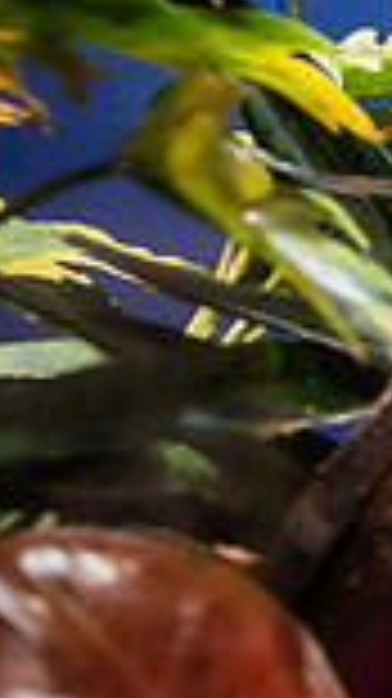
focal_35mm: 94
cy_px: 313
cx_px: 1176
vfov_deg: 22.7
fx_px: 1740
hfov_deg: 9.8
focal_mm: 24
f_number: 2.8
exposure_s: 1/250
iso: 1600
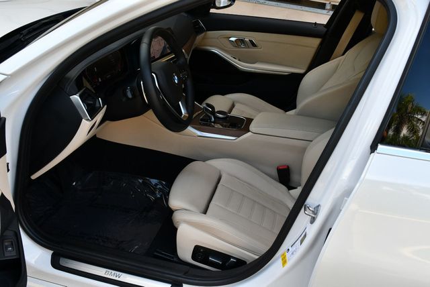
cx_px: 215
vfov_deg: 36.9
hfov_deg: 53.1
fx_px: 430
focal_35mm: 36
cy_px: 144
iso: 250
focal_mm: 18
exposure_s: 1/250
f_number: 5.6
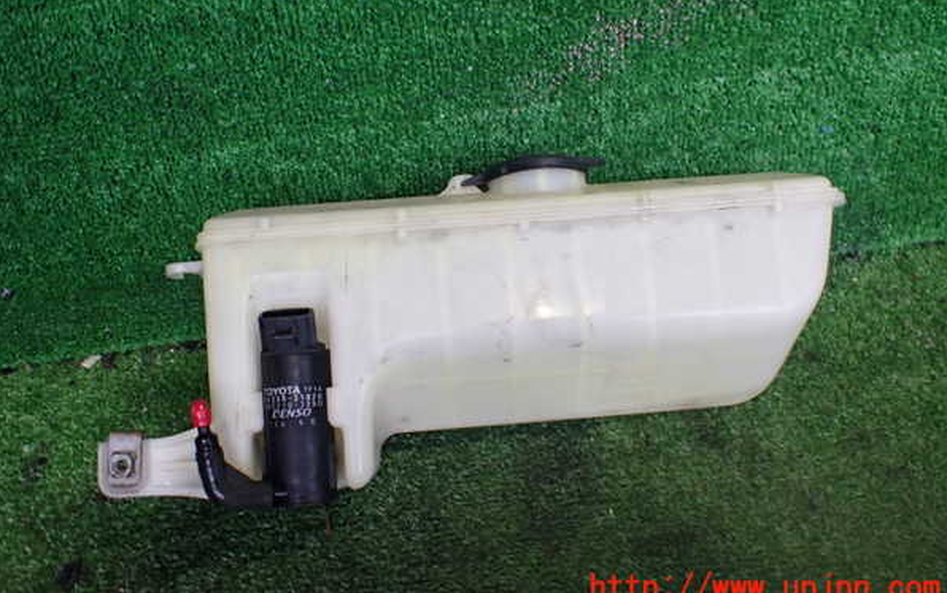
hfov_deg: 59.6
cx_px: 472
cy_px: 251
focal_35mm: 32
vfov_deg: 39.4
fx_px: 826
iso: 400
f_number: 2.3
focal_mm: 5.4
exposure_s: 1/125
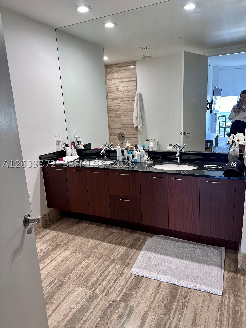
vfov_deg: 71.6
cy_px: 164
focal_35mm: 24
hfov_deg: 56.8
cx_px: 123
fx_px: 227
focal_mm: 6.86
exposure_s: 1/60
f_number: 1.78
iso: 125
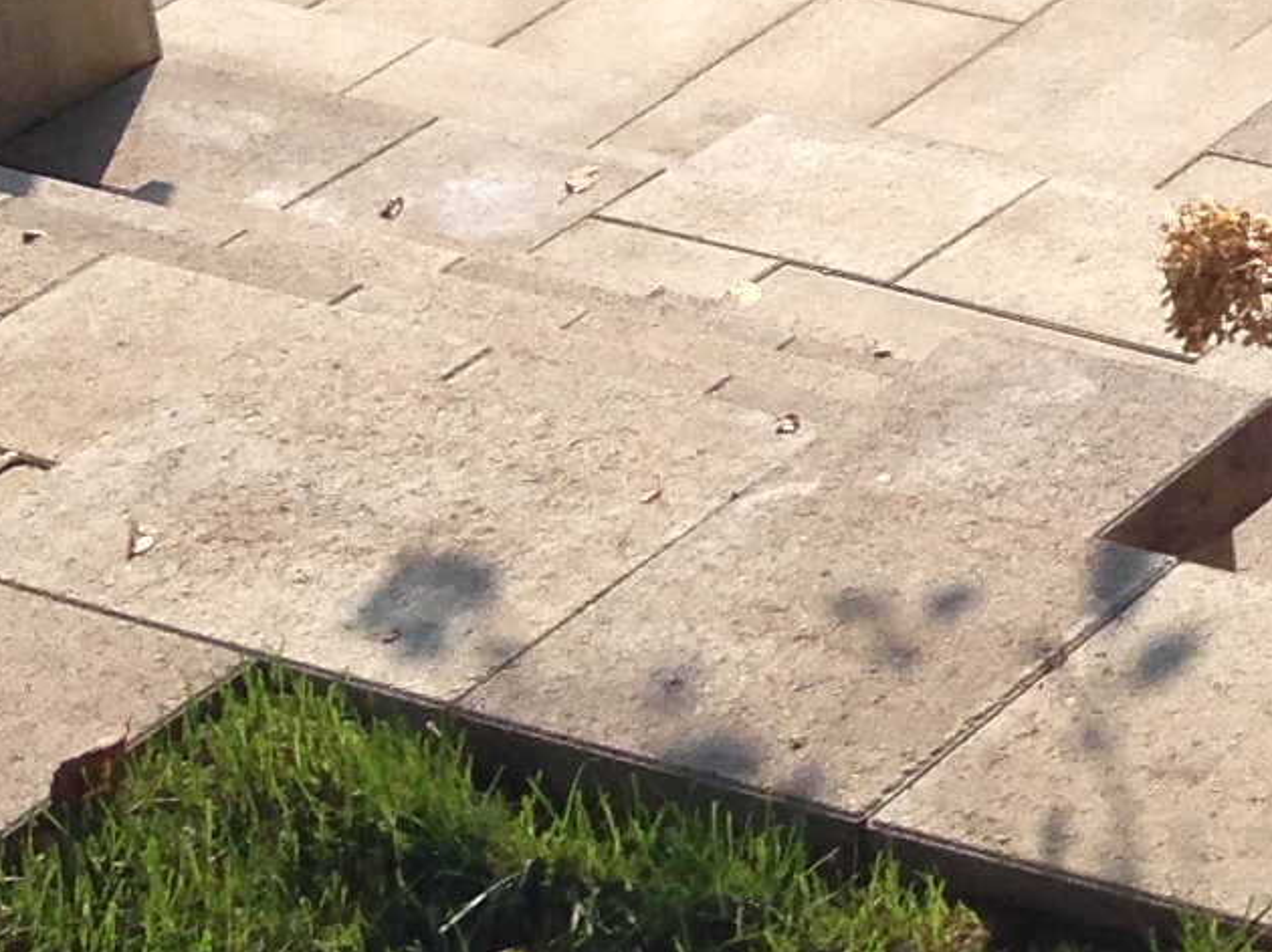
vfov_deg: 8.3
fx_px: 6281
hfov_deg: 10.2
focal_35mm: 171
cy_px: -819
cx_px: 2958
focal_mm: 4.12
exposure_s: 1/1232
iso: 64
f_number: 2.4
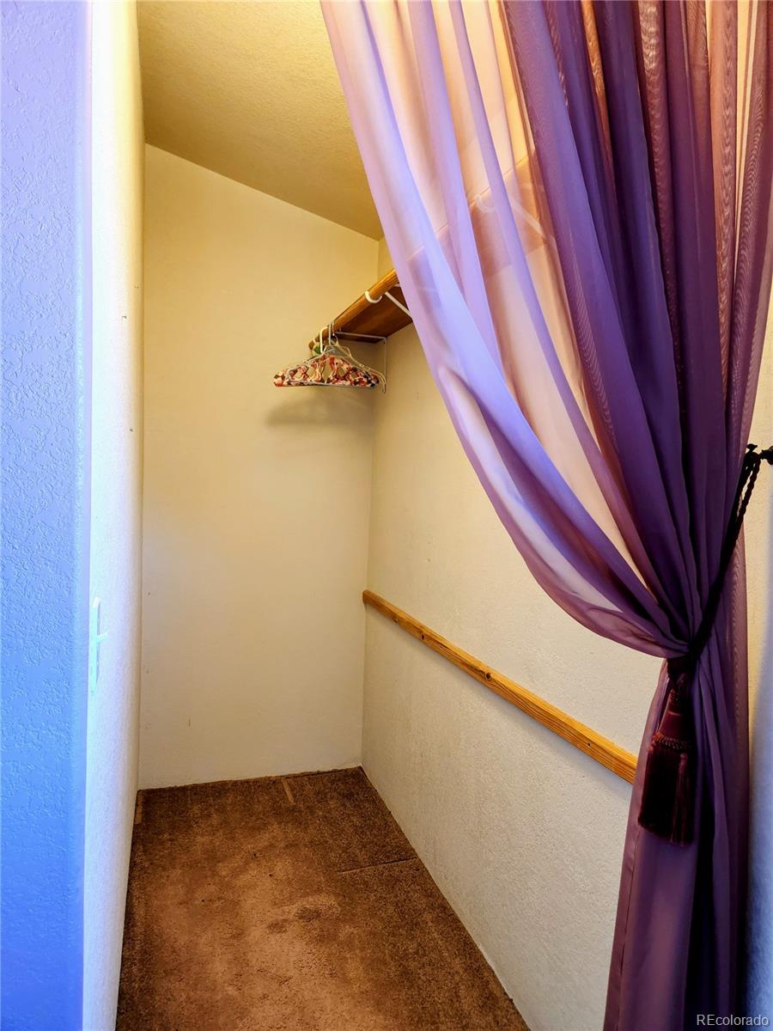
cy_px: 516
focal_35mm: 23
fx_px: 685
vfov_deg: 73.9
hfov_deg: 58.9
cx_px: 386
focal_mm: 5.4
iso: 200
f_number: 1.8
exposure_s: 1/120
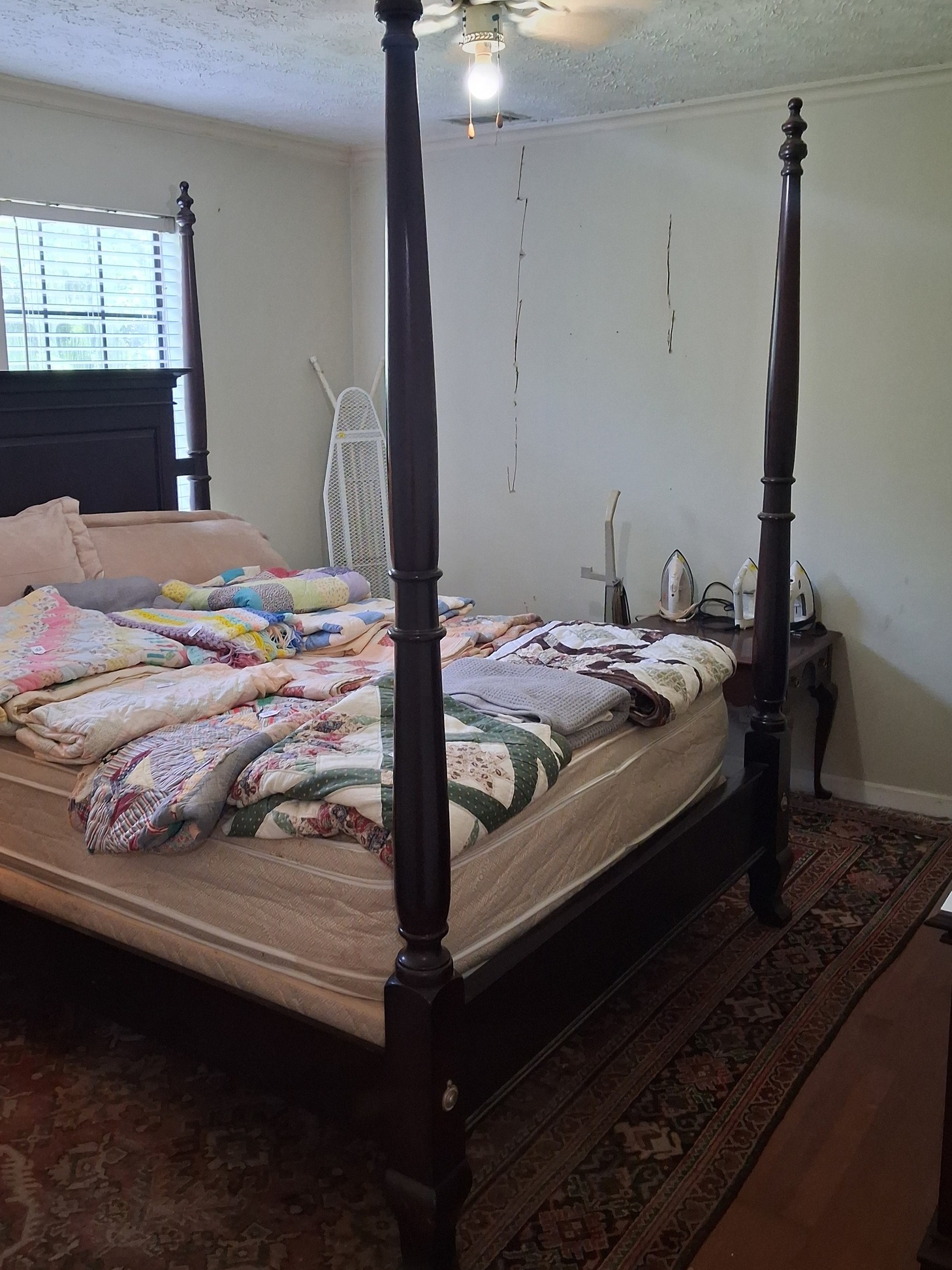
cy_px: 600
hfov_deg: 44.1
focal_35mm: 32
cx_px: 432
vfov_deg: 56.8
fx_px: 1173
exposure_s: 1/50
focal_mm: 4
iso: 400
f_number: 1.8
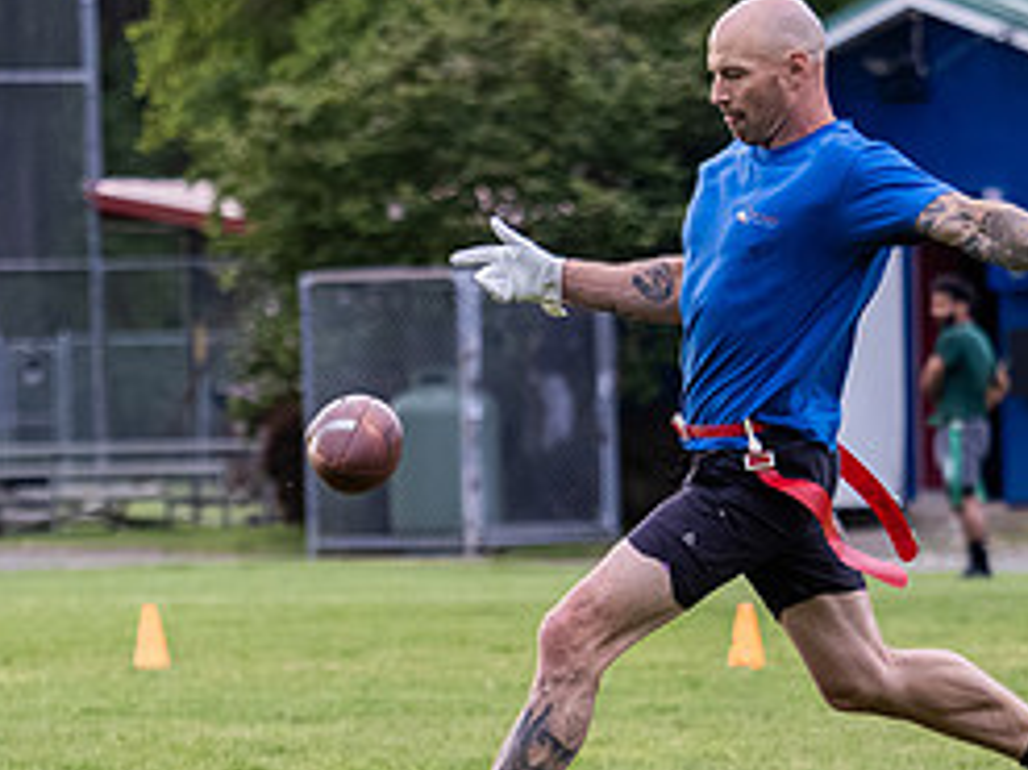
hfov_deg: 4.4
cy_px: 377
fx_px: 13239
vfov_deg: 3.3
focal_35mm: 446
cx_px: 524
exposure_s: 1/1250
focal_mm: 95
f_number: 2.8
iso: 1250
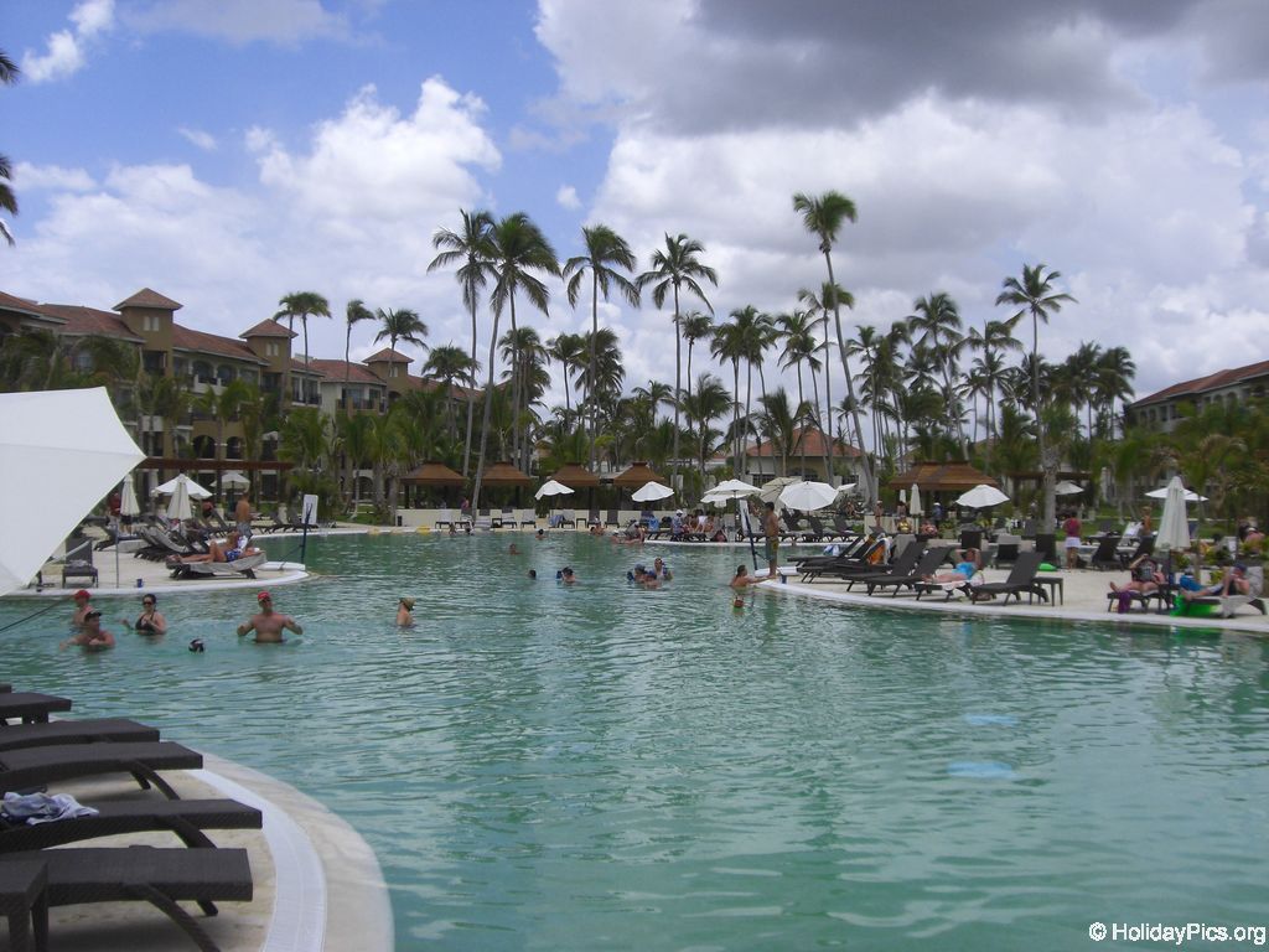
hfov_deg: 49.0
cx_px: 634
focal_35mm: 38
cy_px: 476
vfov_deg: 37.7
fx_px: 1393
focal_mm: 6.2
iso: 64
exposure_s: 1/200
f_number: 8
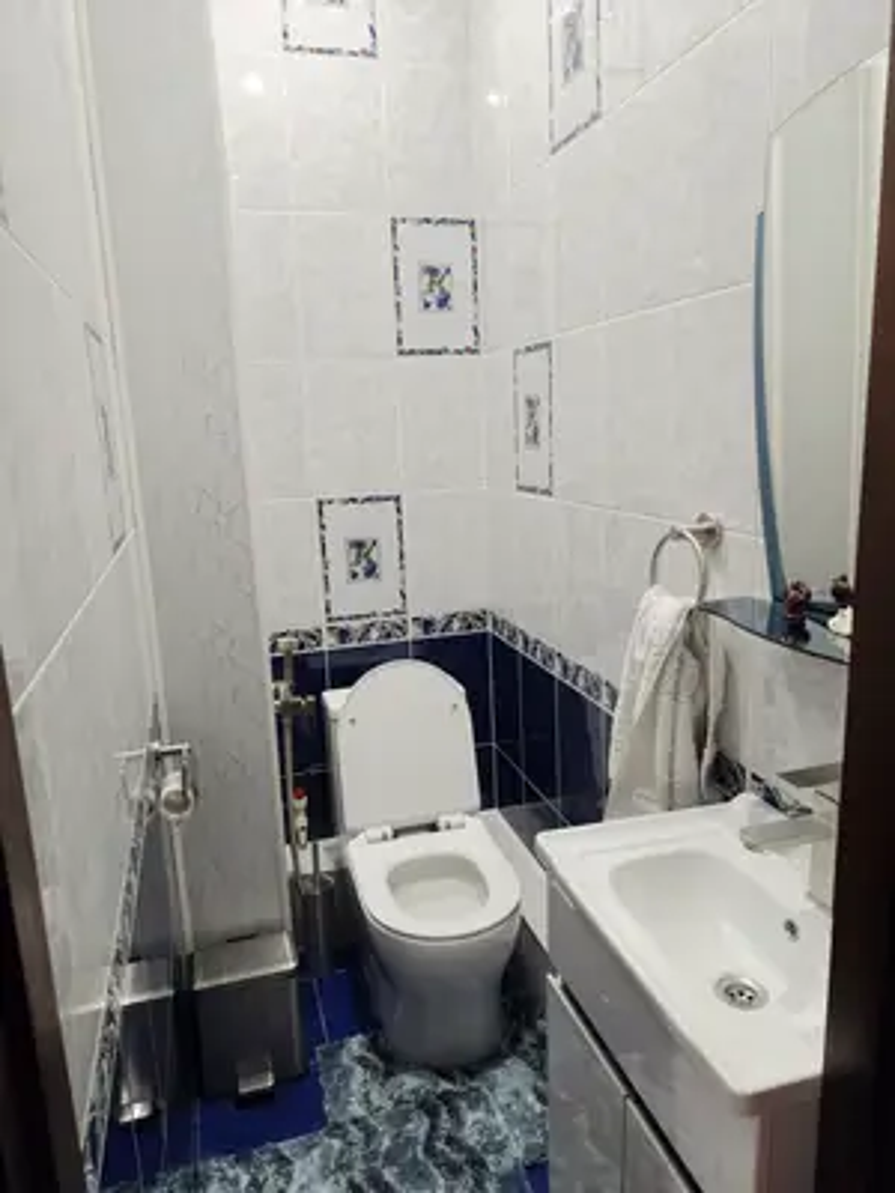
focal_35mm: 23
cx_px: 448
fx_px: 793
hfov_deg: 58.9
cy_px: 596
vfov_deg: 73.9
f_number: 1.67
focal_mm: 6.62
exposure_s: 1/50
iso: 80
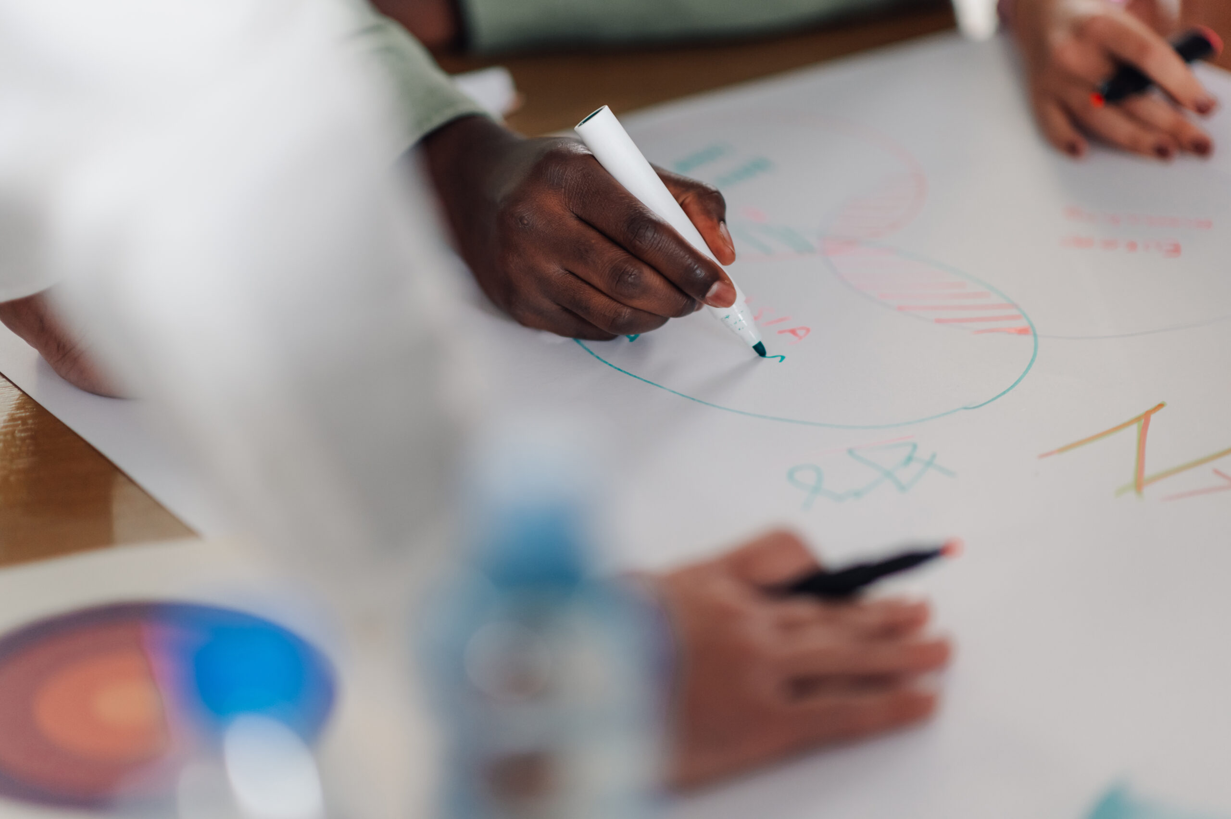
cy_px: 410
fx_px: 2904
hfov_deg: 23.9
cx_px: 616
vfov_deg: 16.0
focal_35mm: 85
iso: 800
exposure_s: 1/250
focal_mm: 85
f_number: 1.4
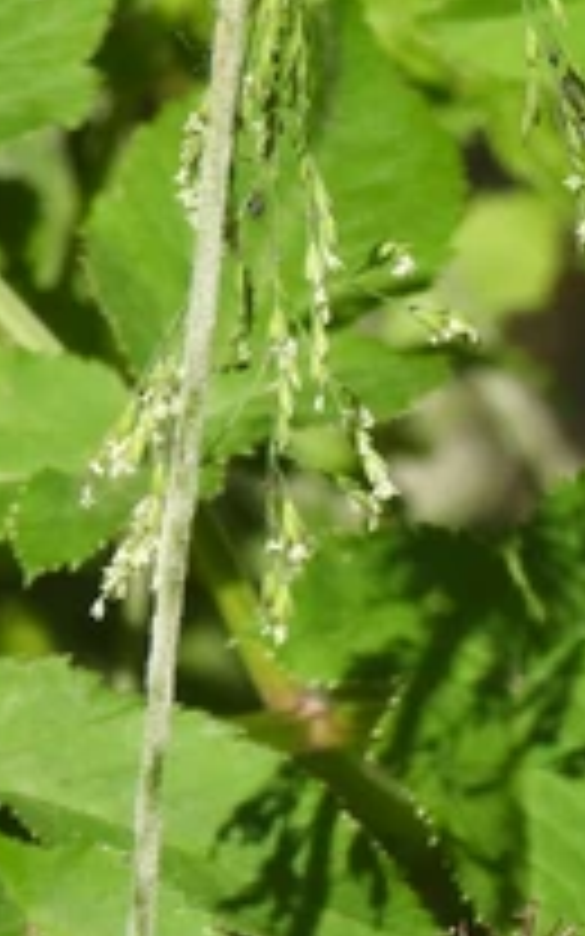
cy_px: 490
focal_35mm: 1042
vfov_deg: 2.0
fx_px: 26580
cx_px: 1080
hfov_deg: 1.3
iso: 100
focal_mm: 57.1
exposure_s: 1/320
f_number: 6.3
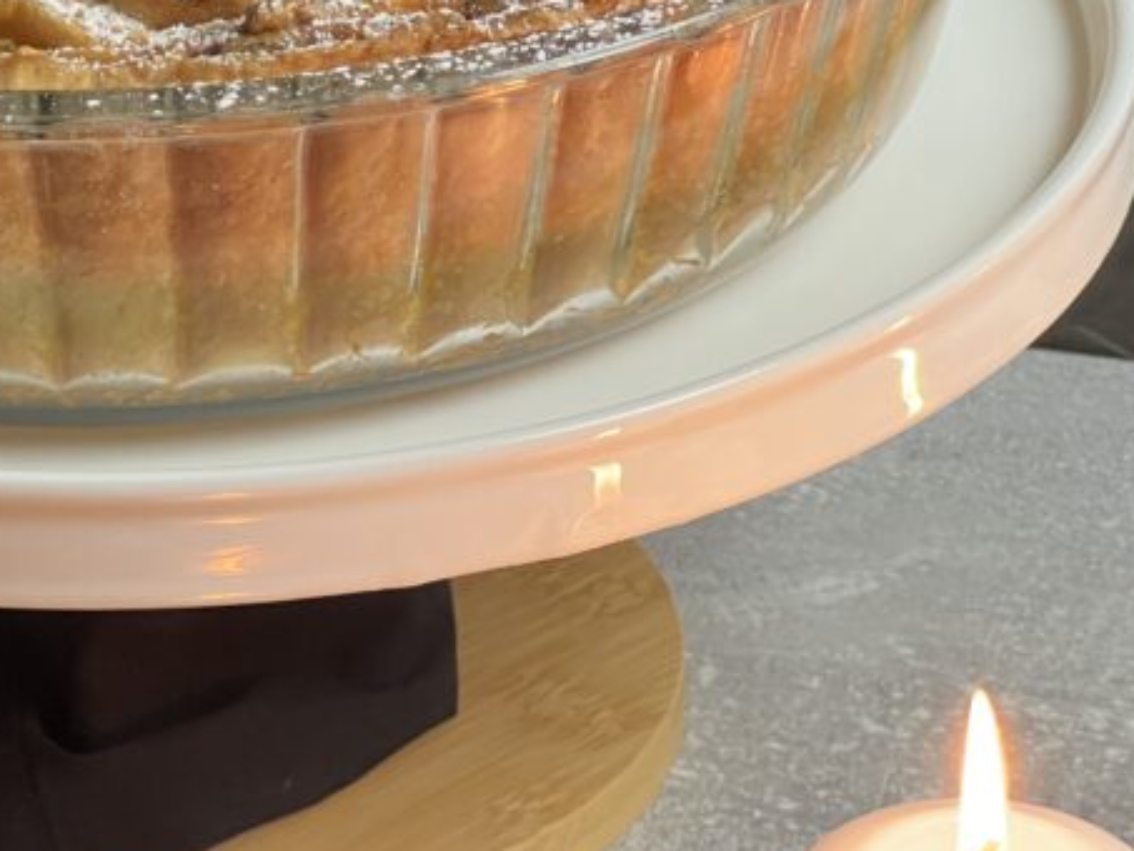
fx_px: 5702
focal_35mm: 174
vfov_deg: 8.5
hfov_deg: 11.3
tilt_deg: -24.8
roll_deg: +2.7
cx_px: 163
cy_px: 73
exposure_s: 1/50
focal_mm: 9
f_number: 2.8
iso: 320
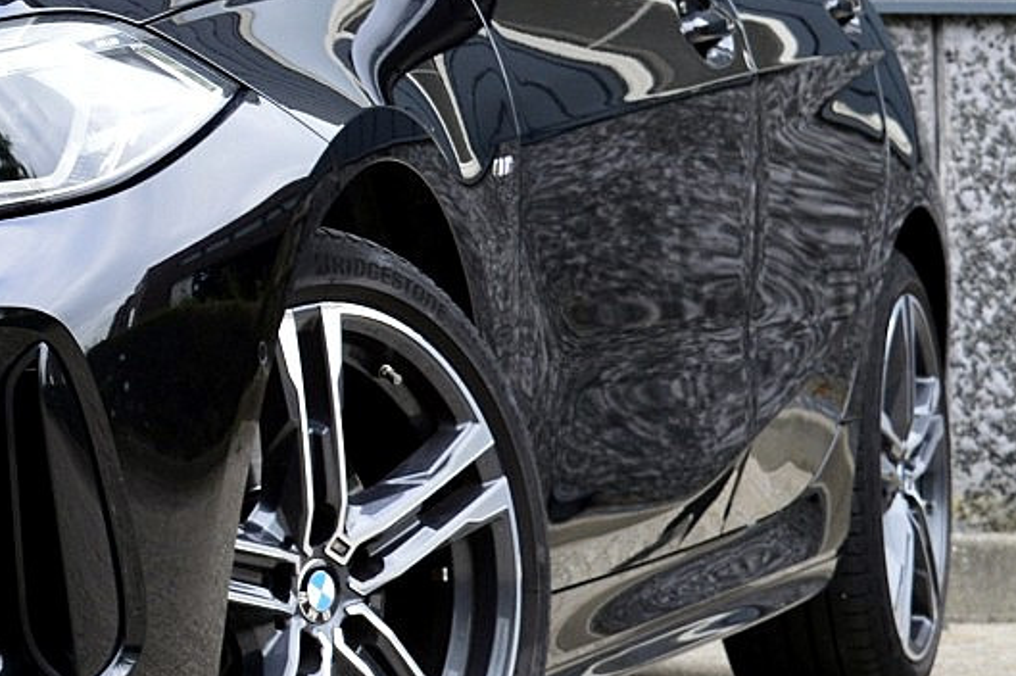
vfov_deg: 7.8
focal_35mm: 175
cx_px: -415
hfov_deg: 11.4
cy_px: 134
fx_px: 4936
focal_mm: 38
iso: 400
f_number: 8
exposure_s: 1/80
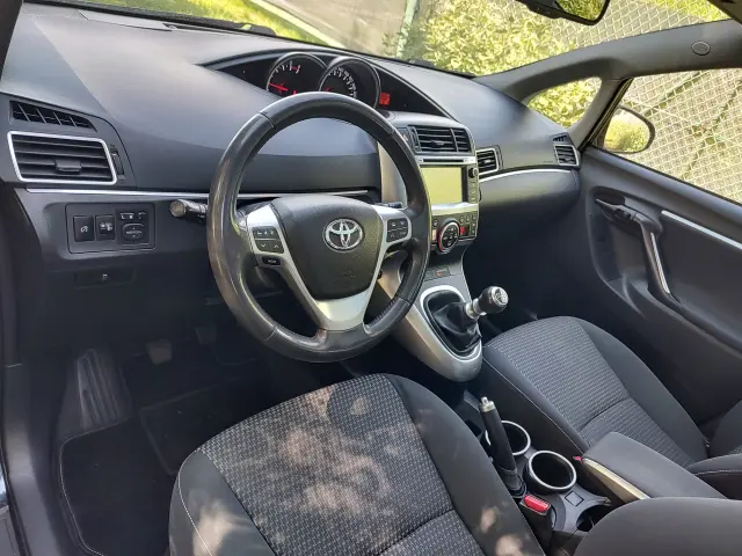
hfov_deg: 73.9
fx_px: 493
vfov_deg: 58.9
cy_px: 278
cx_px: 371
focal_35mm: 23
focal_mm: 5.56
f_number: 1.8
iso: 105
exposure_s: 1/100
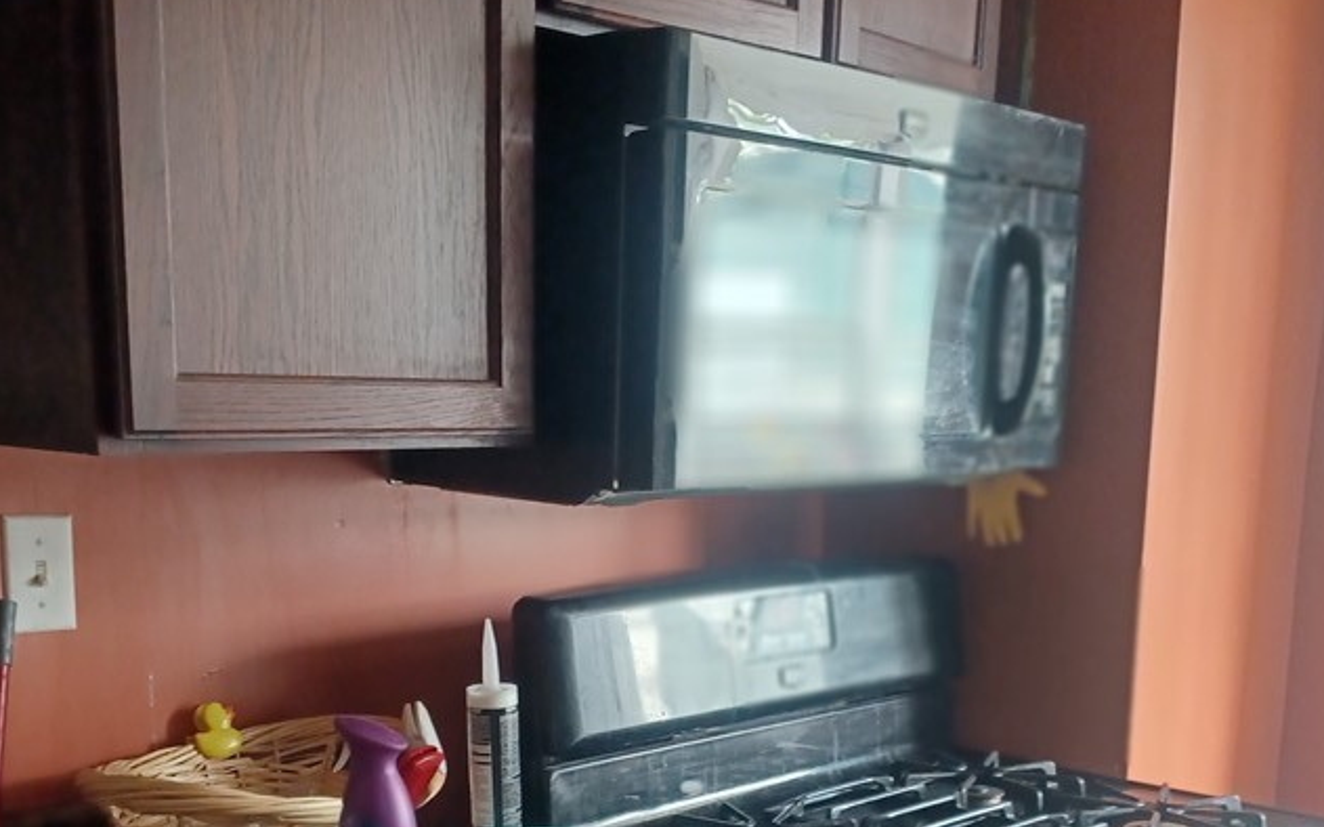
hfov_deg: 46.2
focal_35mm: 43
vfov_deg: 28.9
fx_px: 1551
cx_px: 600
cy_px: 709
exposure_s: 1/24
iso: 400
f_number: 1.8
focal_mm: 4.6
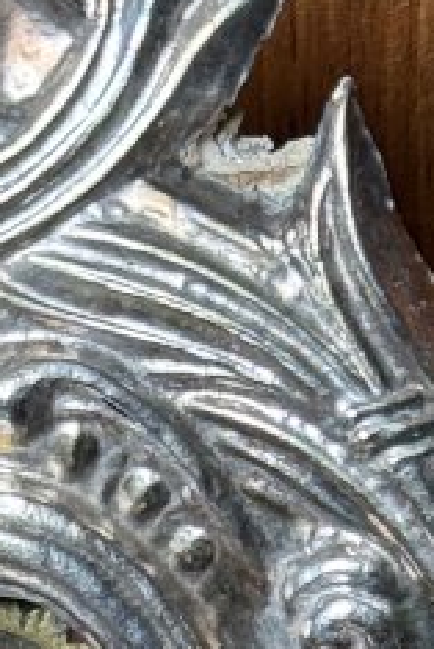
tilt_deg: -24.2
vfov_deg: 7.6
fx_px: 4604
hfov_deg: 5.4
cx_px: 61
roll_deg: -1.2
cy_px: 1455
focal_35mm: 255
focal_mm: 6.76
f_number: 1.78
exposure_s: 1/166
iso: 100
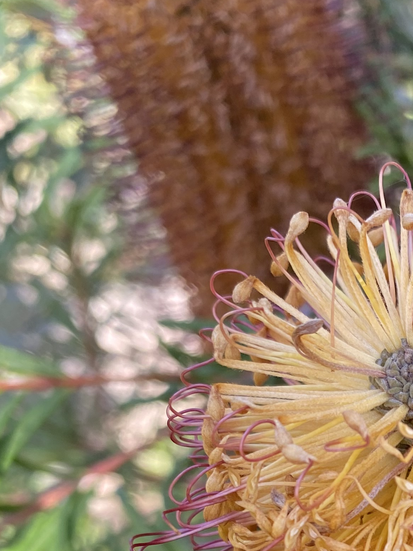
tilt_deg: -37.0
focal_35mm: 65
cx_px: 508
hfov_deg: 20.9
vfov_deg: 26.2
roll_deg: +2.4
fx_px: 1034
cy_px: 680
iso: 50
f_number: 1.8
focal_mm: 4.25
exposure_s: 1/122
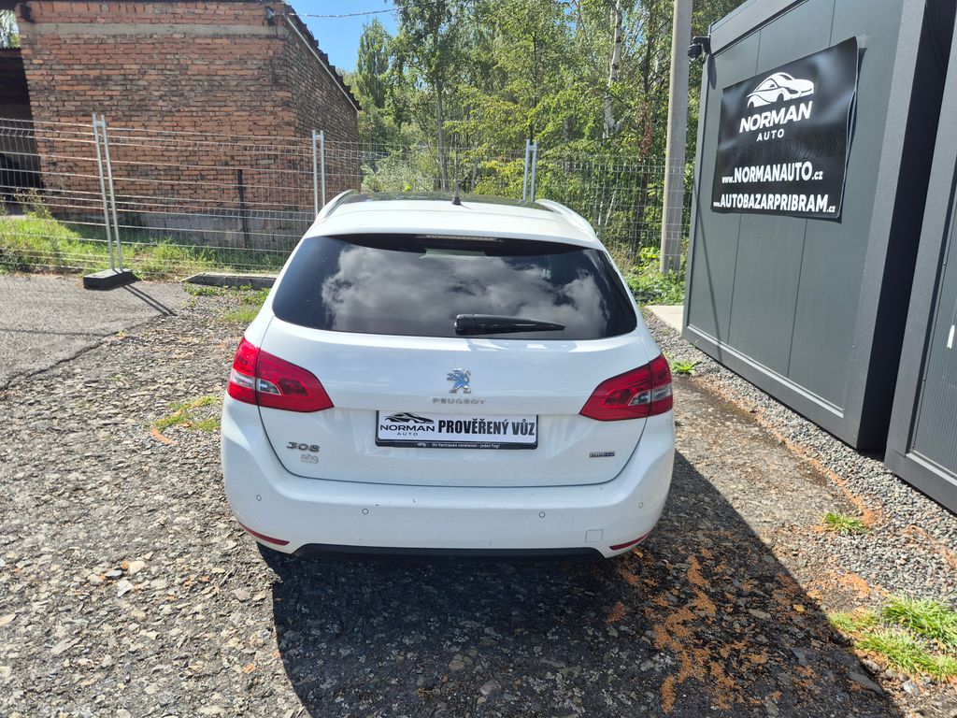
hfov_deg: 73.9
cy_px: 359
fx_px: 636
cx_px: 478
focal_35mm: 23
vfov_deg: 58.9
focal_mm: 5.4
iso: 25
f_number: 1.8
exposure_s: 1/1228
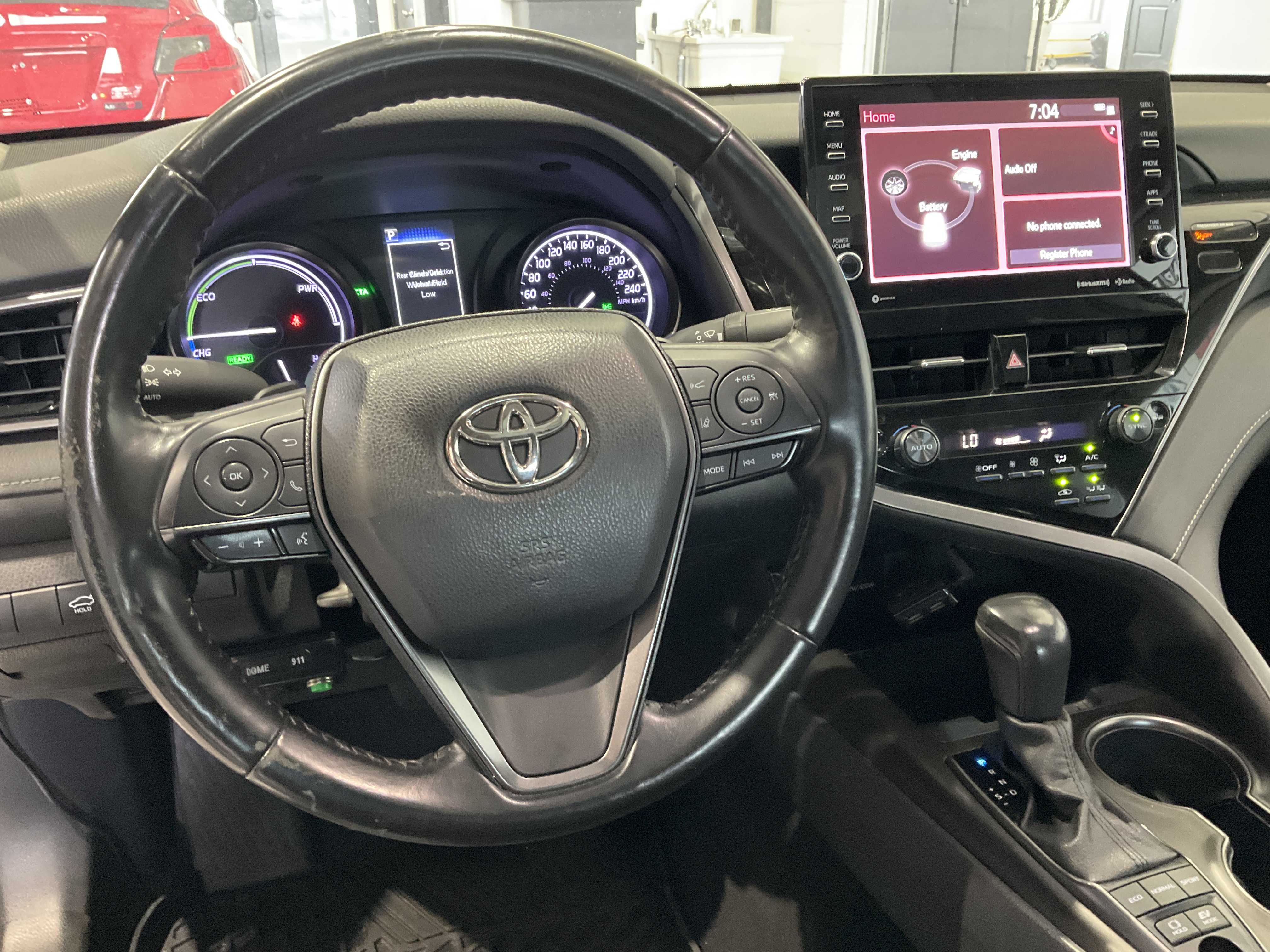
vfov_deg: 48.2
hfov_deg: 61.7
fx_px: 1064
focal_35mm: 29
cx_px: 635
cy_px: 476
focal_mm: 3
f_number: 1.8
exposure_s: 1/30
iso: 400
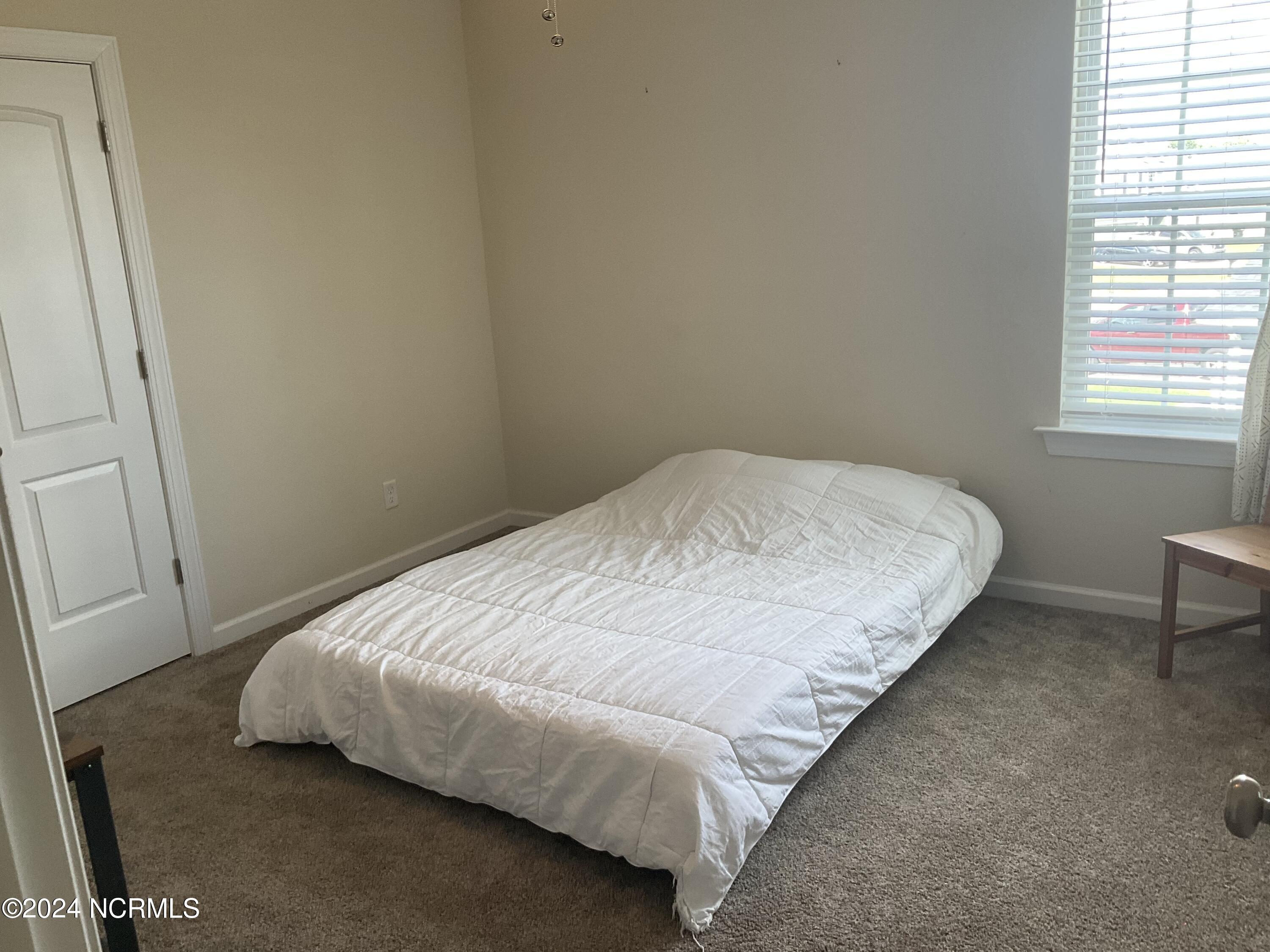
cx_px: 635
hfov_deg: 61.7
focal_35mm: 29
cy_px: 476
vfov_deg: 48.2
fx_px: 1064
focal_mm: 3
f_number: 1.8
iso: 64
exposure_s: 1/60
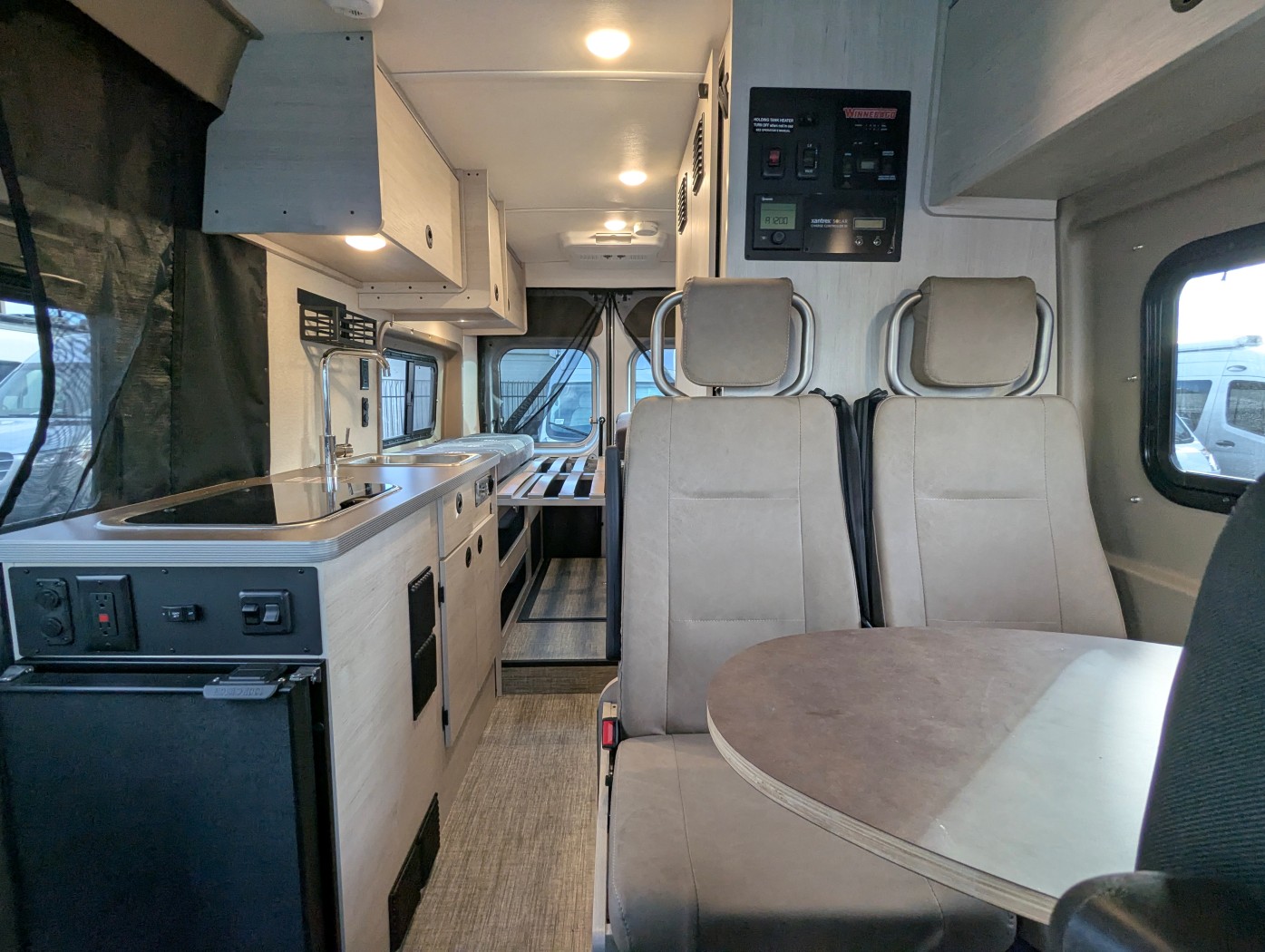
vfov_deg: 78.2
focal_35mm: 16
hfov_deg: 94.4
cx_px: 632
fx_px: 585
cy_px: 476
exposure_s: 1/82.1
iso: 157
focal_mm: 2.35
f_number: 2.2
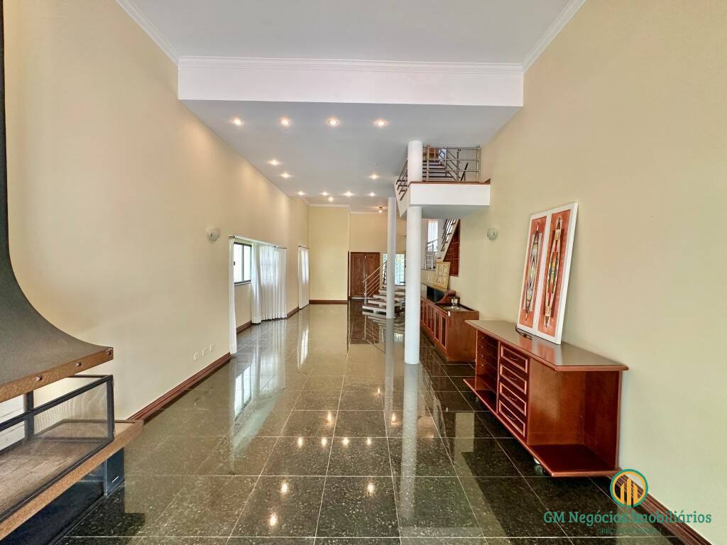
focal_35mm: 14
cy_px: 272
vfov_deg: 85.7
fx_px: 294
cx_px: 364
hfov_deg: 102.1
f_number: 2.2
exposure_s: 1/60
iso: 160
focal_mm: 2.22
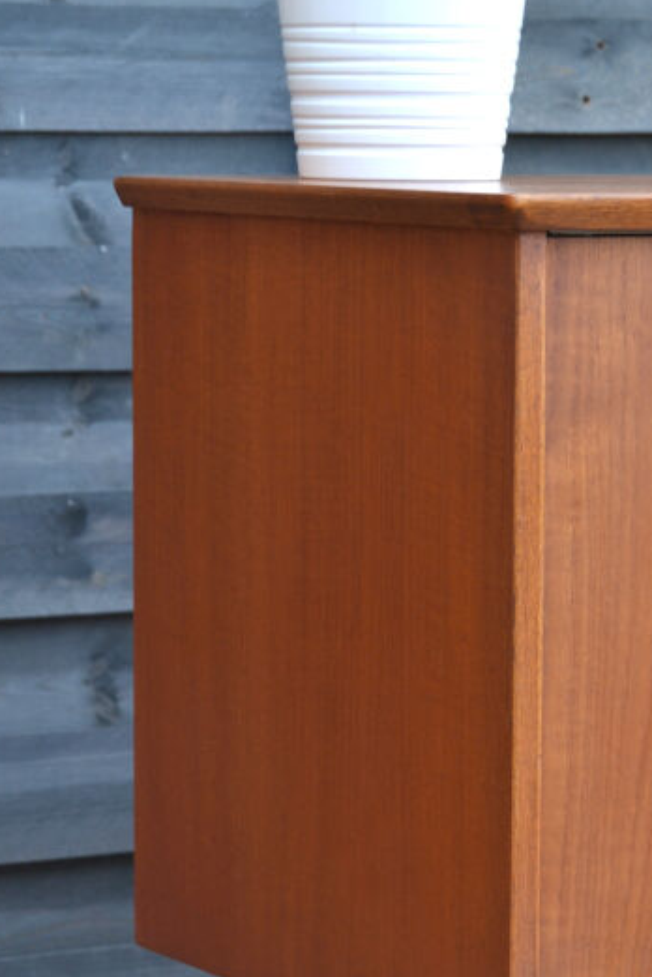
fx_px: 4102
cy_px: 779
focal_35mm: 151
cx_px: 496
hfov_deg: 9.1
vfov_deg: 13.5
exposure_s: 1/125
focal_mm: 50
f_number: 5.6
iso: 220
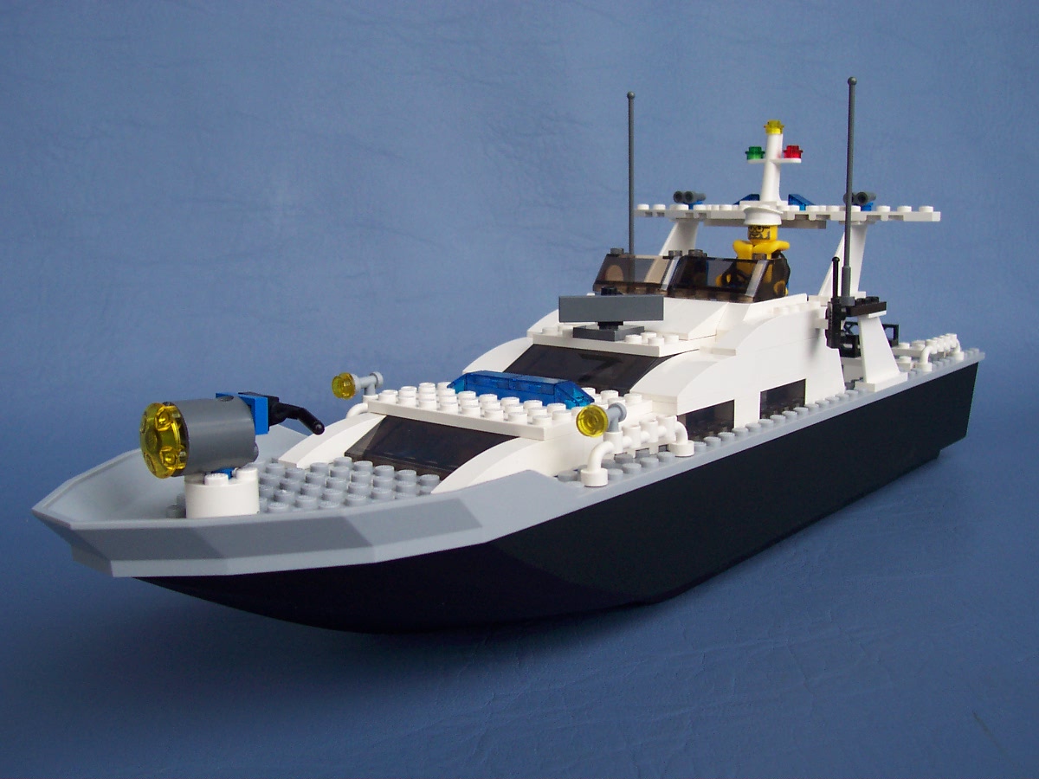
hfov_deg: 50.1
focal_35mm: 37
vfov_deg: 38.7
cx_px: 520
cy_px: 390
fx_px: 1111
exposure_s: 1/250
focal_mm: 5.6
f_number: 2.8
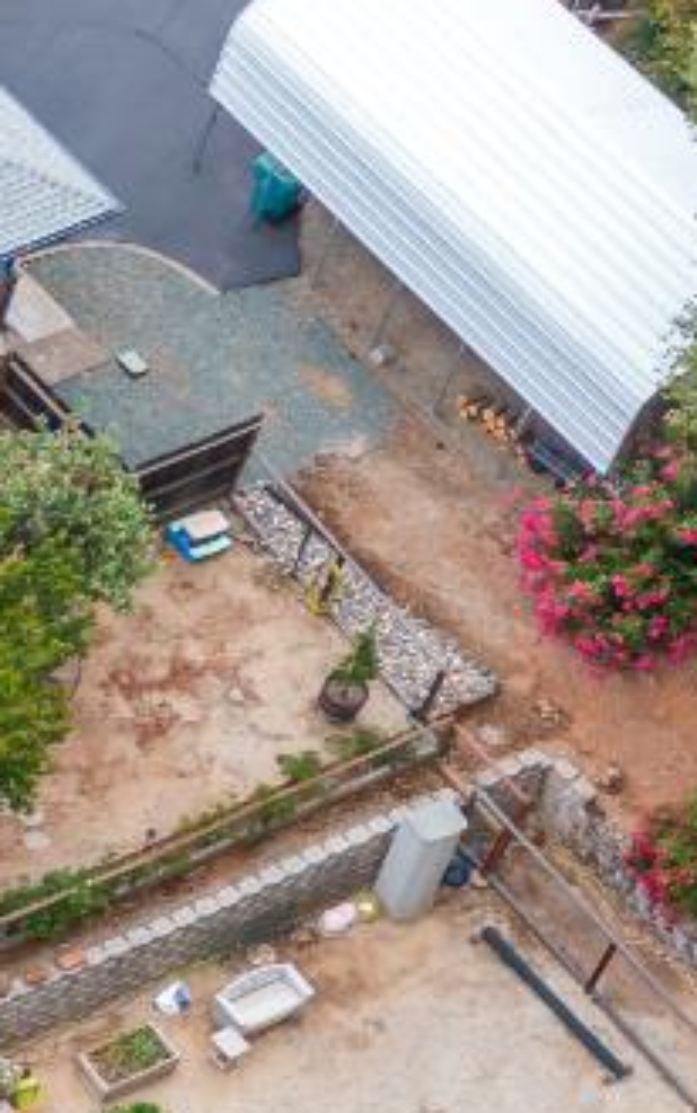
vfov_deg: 15.9
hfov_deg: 8.9
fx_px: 3946
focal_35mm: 130
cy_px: 952
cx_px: -1117
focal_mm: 10.26
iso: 100
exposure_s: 1/160
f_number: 4.5
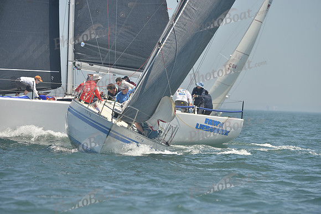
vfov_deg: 4.0
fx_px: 3032
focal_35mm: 340
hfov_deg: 6.1
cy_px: 107
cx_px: 160
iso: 280
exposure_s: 1/1000
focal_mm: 340
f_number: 7.1
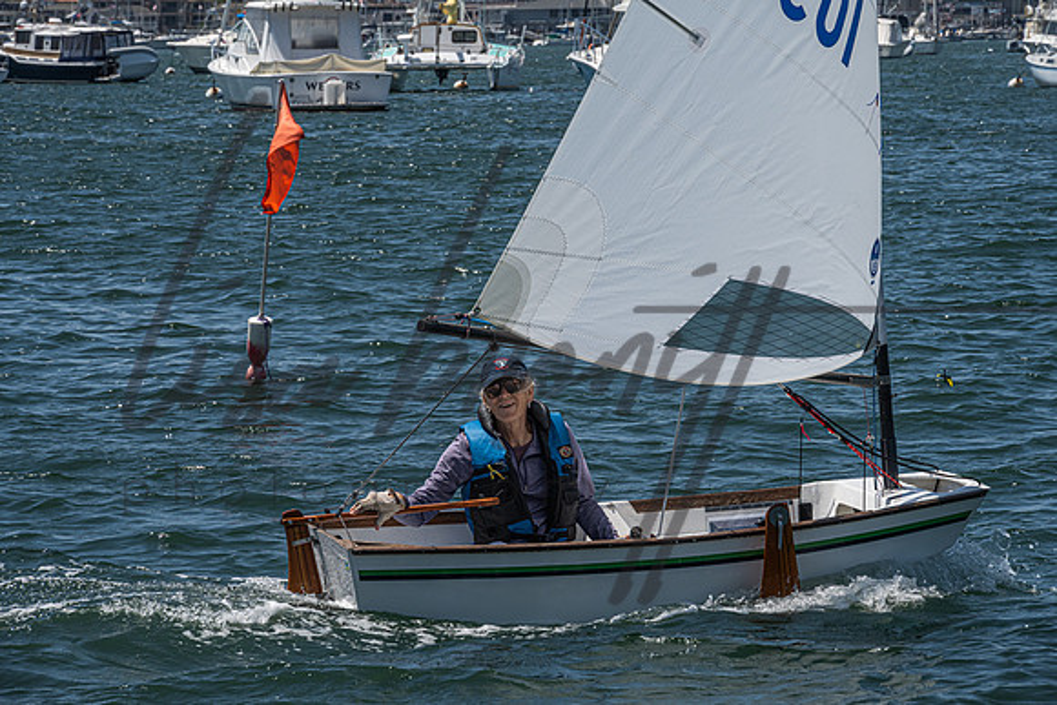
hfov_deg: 9.9
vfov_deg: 6.6
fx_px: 6091
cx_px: 528
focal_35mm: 207
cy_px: 352
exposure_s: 1/500
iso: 250
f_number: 18
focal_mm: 200
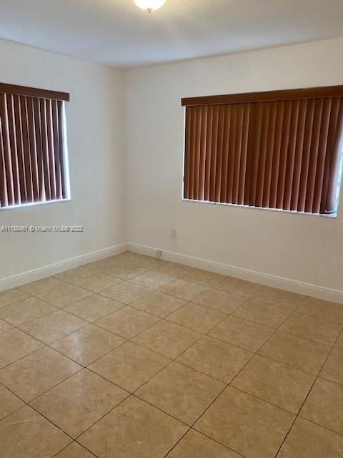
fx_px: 344
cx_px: 172
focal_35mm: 26
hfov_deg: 53.1
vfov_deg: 67.3
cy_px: 229
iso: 200
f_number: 1.8
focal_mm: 4.25
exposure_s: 1/60
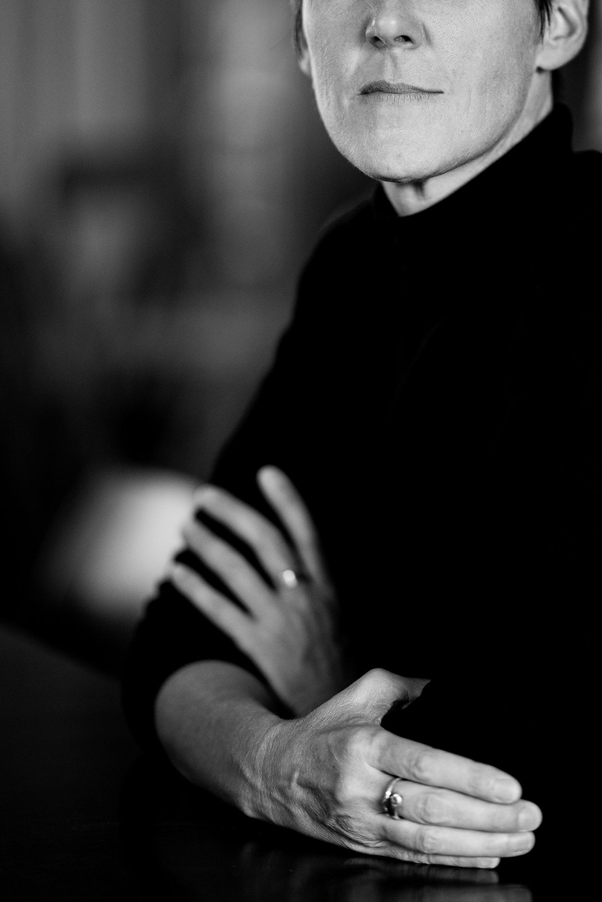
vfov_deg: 14.1
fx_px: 3636
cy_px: 337
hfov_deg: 9.5
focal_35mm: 145
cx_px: 414
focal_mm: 105
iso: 1000
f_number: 1.4
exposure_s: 1/250
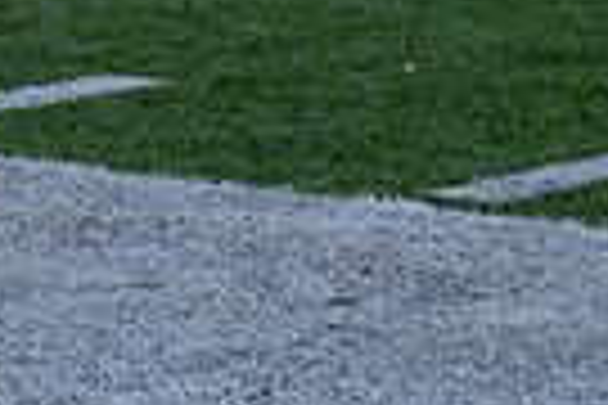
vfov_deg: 3.4
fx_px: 6890
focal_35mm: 408
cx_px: -621
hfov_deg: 5.0
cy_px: -263
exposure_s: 1/1600
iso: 400
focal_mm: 70
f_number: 2.8
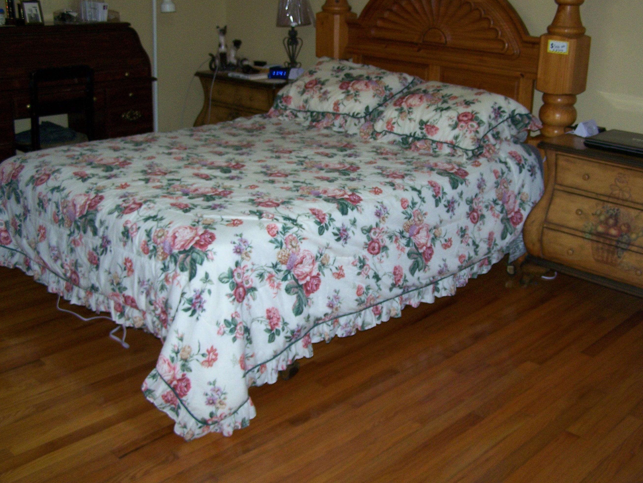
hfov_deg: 45.7
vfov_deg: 35.2
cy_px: 227
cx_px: 344
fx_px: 762
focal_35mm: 41
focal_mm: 6.3
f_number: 2.8
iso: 160
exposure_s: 1/60
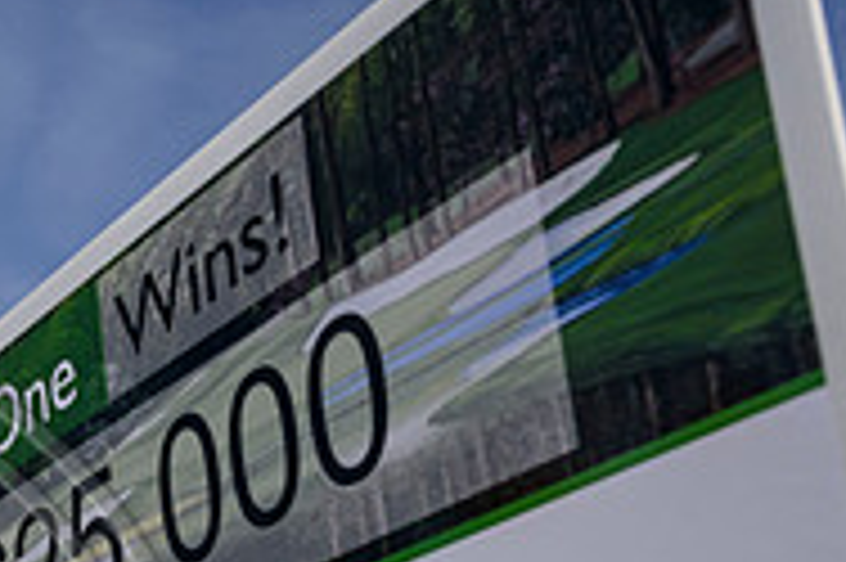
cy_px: 771
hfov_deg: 24.0
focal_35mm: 74
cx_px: -256
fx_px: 1737
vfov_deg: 17.1
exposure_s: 1/1250
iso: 320
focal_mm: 24
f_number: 8
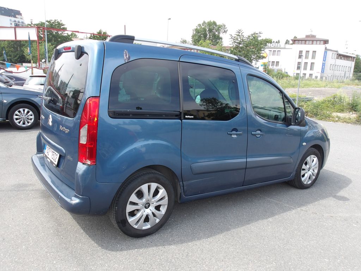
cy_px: 136
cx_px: 180
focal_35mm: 27
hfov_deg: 65.3
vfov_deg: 51.4
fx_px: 282
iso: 100
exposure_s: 1/364
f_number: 3
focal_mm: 4.9
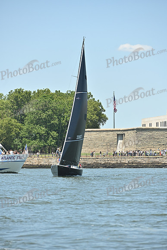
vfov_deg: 10.3
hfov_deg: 6.9
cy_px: 125
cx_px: 84
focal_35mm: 200
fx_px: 1391
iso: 320
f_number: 7.1
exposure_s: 1/1600
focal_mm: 200
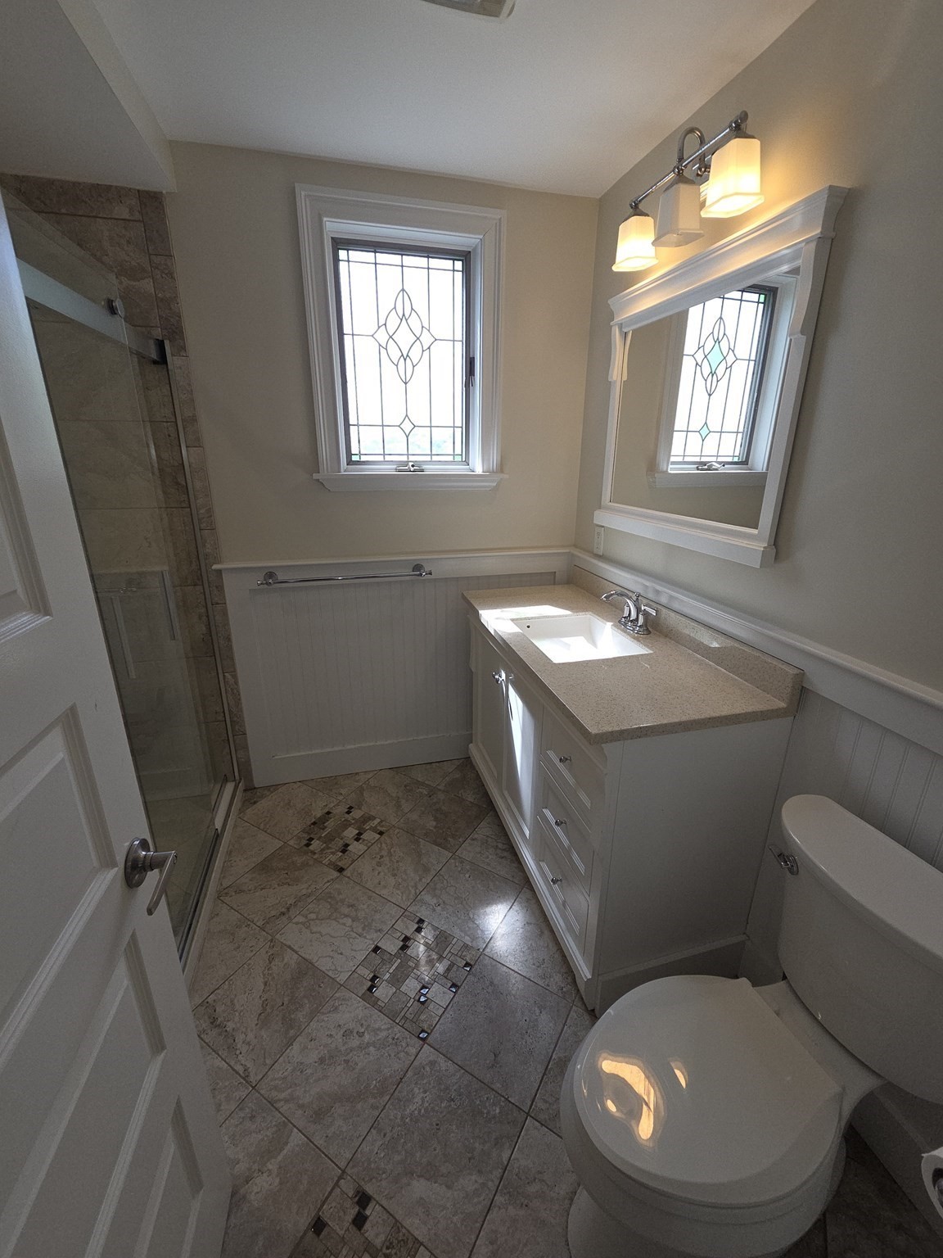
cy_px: 629
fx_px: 472
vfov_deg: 106.2
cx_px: 472
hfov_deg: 89.9
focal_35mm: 13
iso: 50
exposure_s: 1/121
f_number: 2.2
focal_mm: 2.2
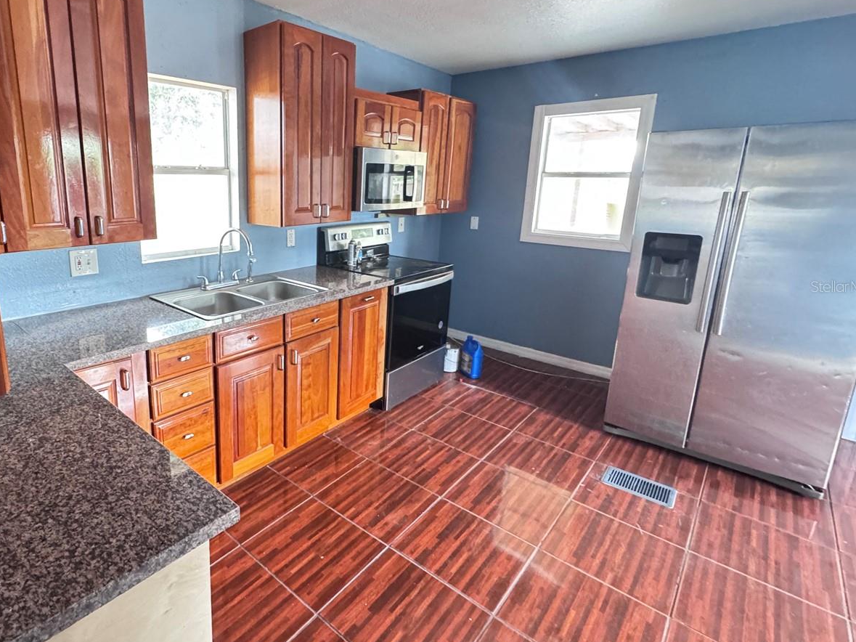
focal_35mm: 19
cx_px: 298
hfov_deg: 82.3
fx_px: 470
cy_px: 286
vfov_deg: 68.5
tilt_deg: -13.8
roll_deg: -1.3
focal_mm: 2.22
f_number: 2.2
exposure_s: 1/40
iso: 800
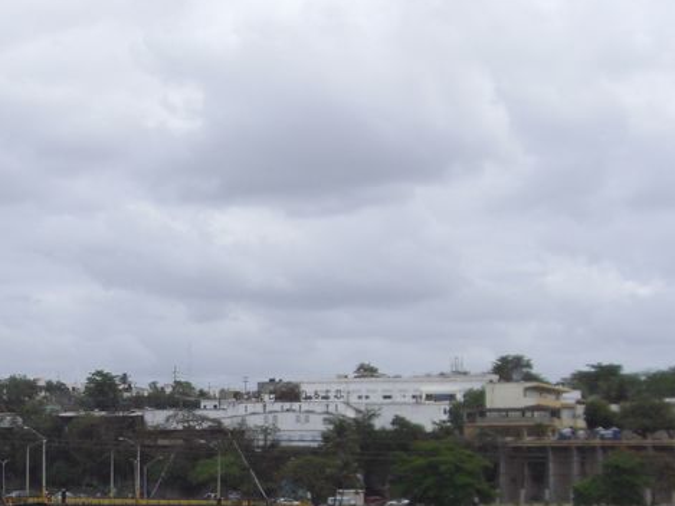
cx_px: 45
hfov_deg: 22.9
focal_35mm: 83
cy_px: 451
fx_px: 1619
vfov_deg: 17.5
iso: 64
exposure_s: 1/250
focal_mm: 6.2
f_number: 8
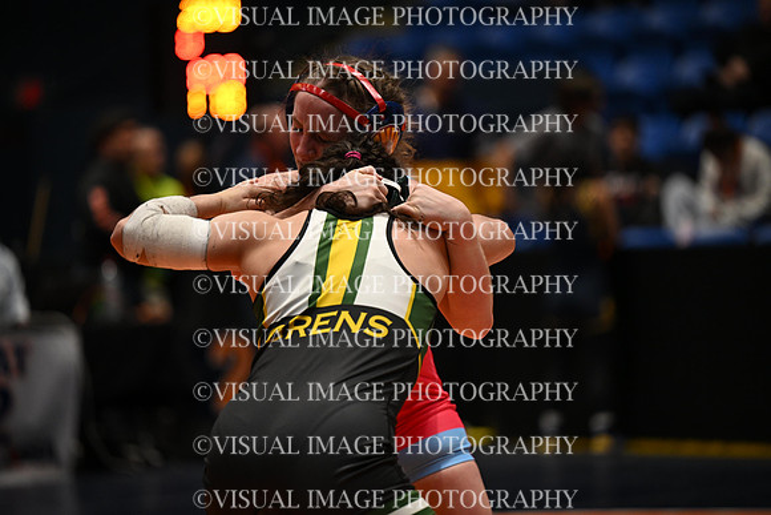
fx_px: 3427
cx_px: 386
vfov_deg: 8.6
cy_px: 258
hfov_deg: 12.8
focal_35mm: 160
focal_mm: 160
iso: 2000
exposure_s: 1/960
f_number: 2.8
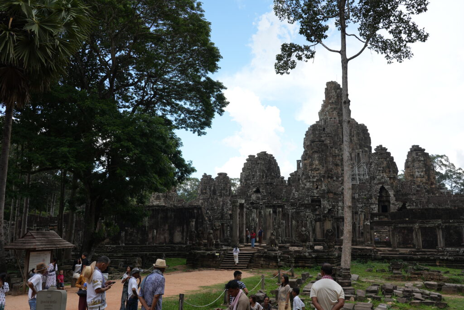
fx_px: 438
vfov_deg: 38.9
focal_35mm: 34
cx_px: 232
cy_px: 155
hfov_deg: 55.8
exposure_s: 1/160
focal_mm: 34
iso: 100
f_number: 6.3
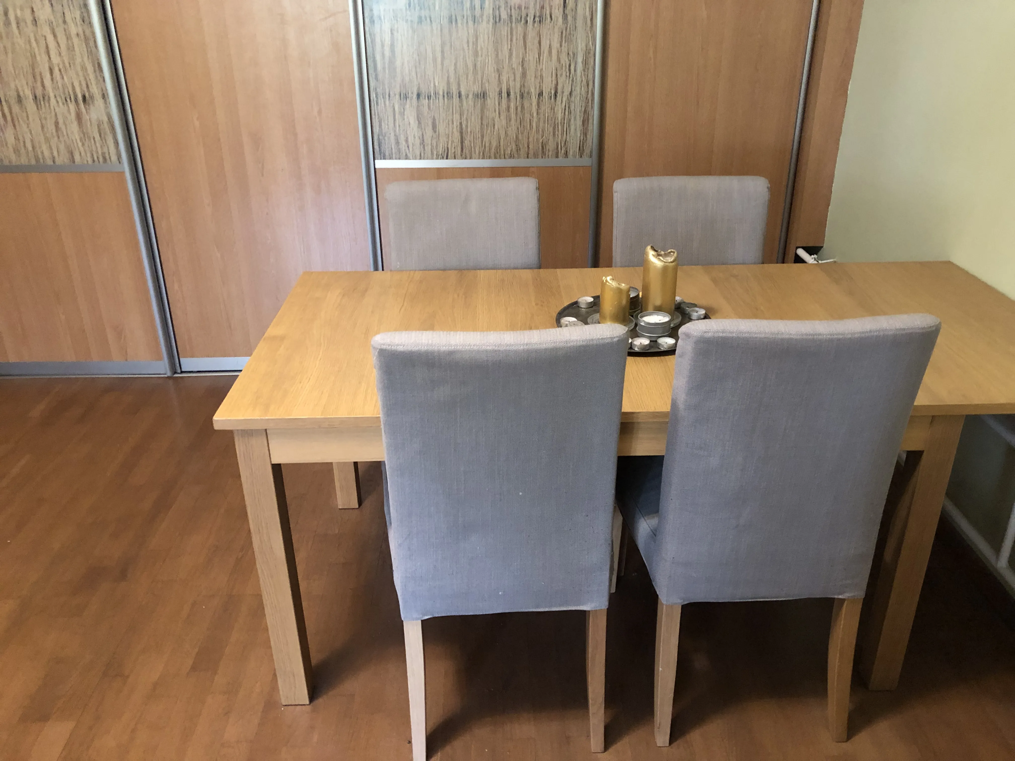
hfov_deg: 63.4
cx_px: 508
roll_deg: +1.3
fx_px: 821
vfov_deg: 49.7
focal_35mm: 28
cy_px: 380
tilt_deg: -25.4
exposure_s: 1/4
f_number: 1.8
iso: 100
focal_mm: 3.99
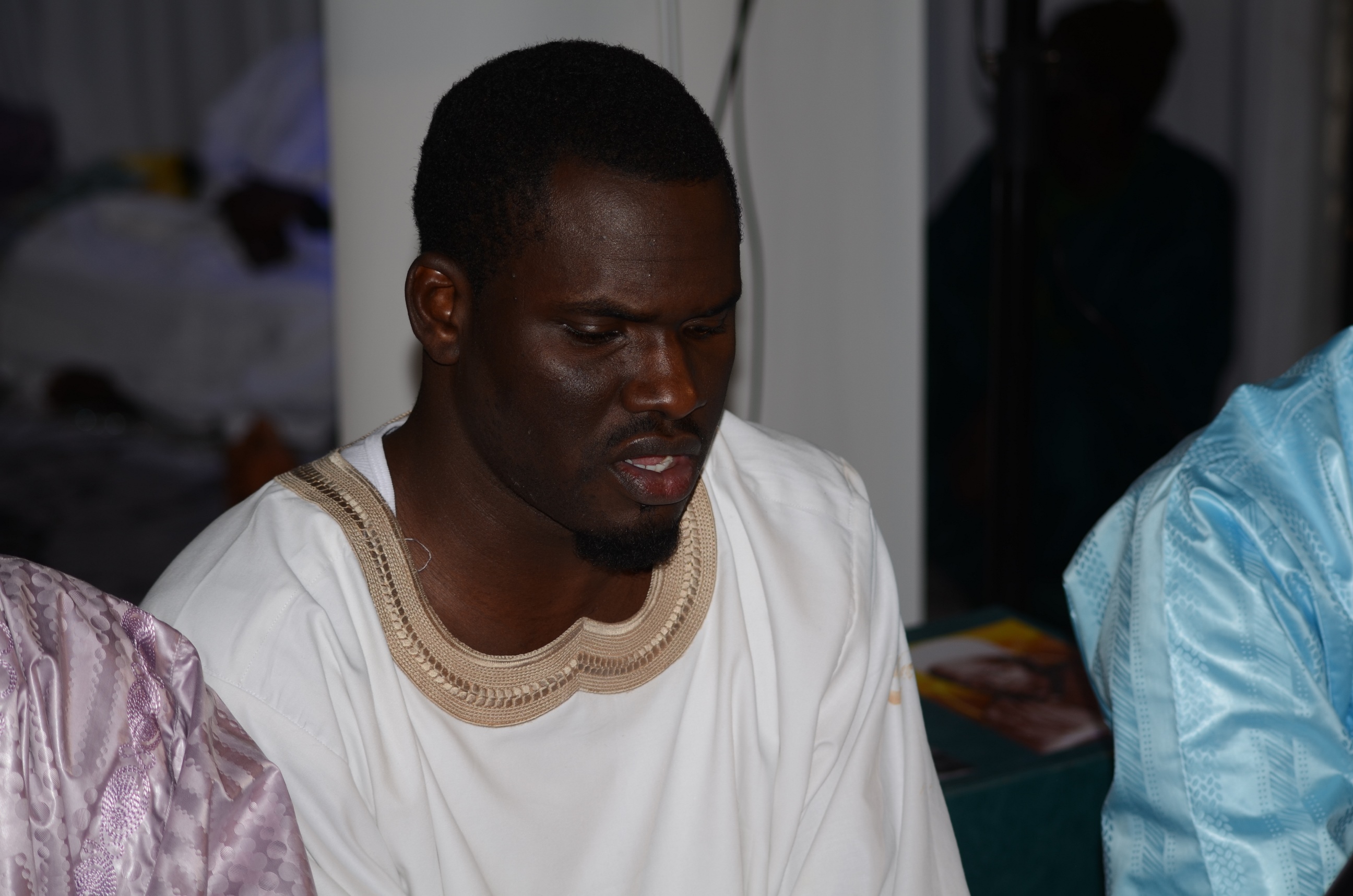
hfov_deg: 19.5
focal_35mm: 105
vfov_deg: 13.0
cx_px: 676
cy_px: 448
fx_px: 3938
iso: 100
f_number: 4
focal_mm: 70
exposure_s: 1/200
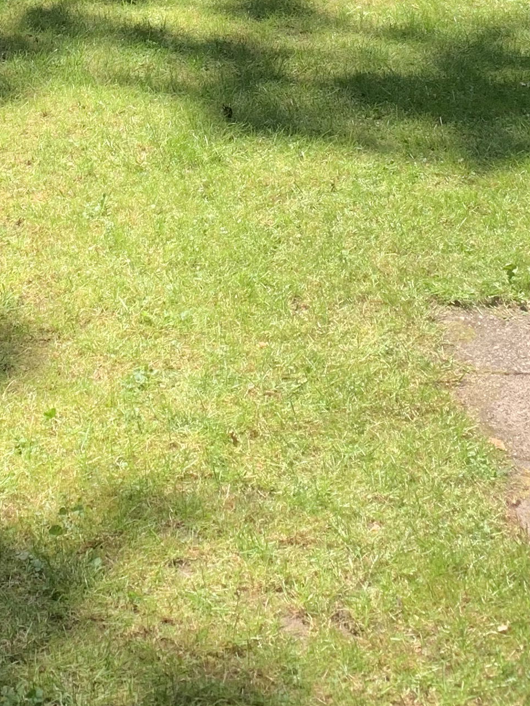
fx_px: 1673
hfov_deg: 17.9
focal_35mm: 82
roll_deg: -0.9
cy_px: -268
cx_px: 127
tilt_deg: -5.9
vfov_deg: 21.1
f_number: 1.8
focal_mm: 4.25
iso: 25
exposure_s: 1/384
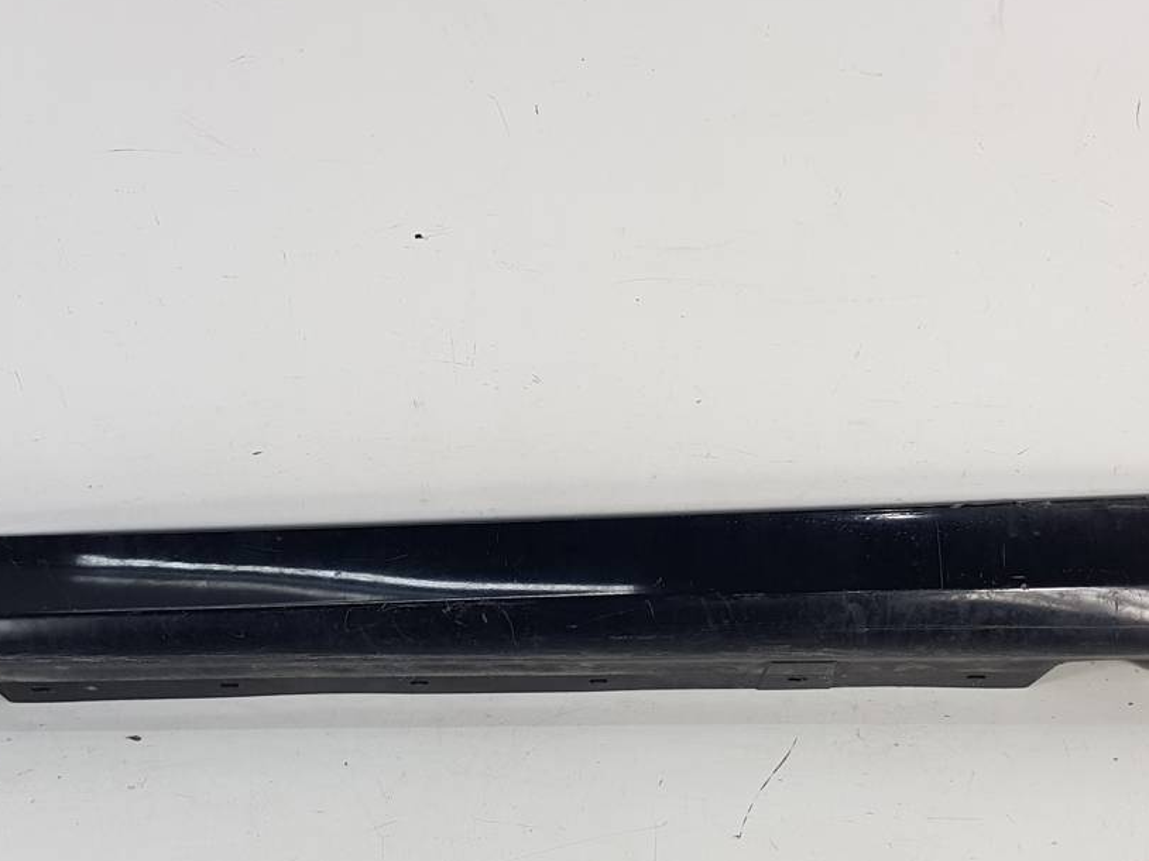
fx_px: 1526
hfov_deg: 41.2
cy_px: 560
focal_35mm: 46
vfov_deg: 31.3
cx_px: 566
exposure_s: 1/100
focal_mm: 4.2
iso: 50
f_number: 1.7
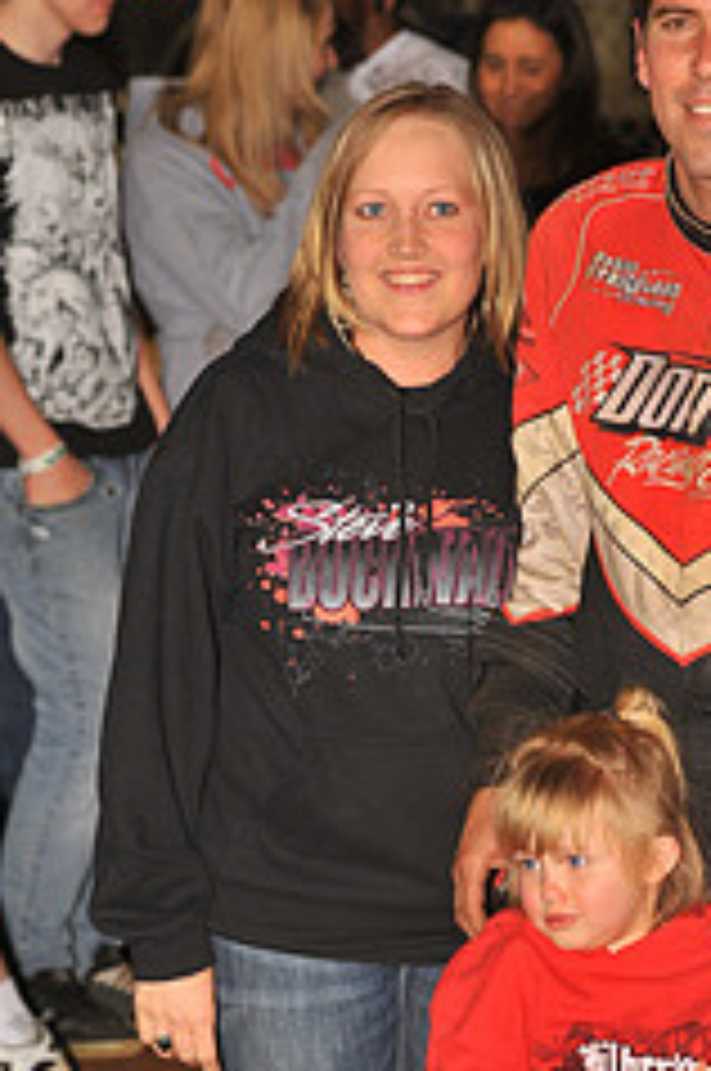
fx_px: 6298
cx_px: 652
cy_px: 855
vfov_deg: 9.7
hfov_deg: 6.4
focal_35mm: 212
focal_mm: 112
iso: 500
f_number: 6.3
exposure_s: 1/320
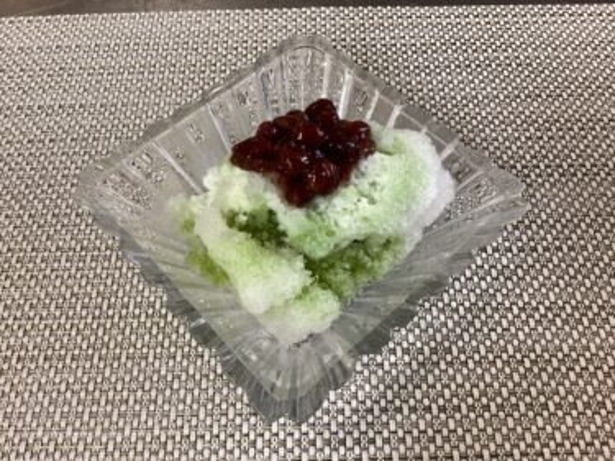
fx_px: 551
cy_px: 230
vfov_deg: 45.4
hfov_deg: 58.4
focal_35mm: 31
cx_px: 308
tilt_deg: -60.7
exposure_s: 1/60
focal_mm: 3.3
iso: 160
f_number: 2.4
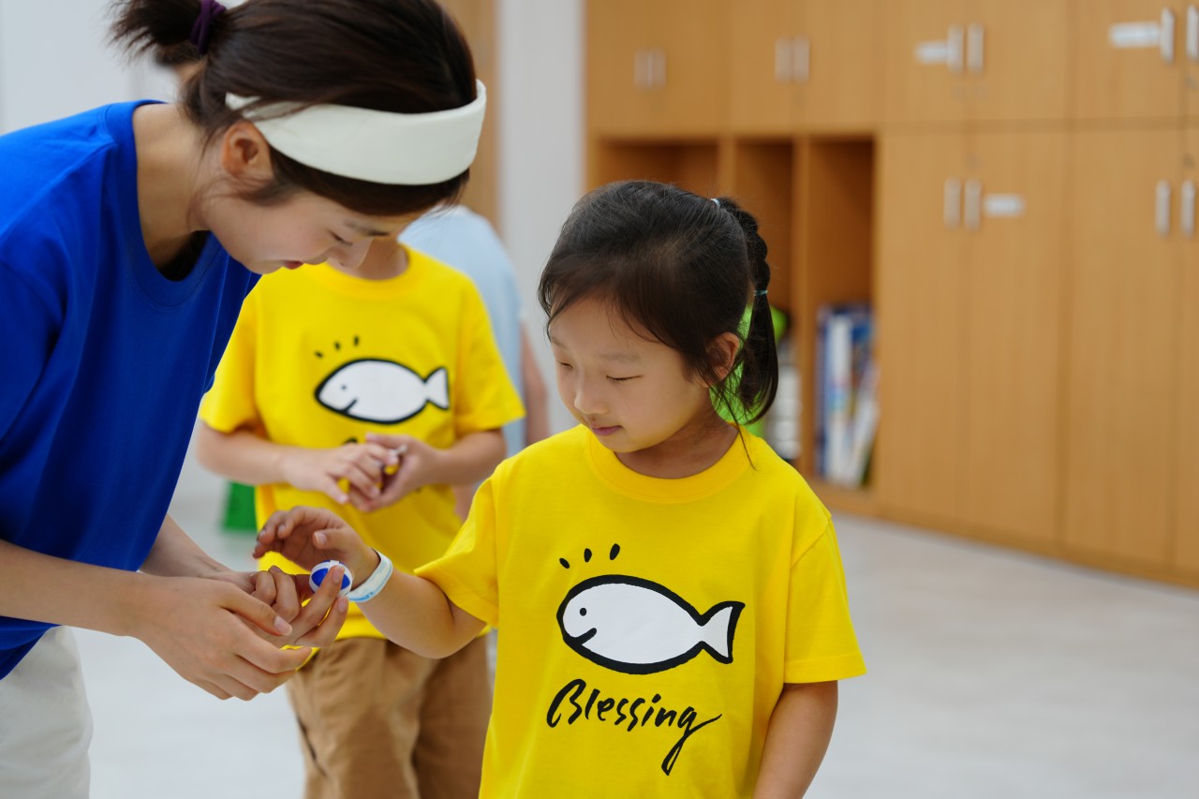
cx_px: 600
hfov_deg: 32.9
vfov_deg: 22.3
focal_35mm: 61
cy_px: 400
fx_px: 2031
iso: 100
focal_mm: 61
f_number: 2.8
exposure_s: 1/100
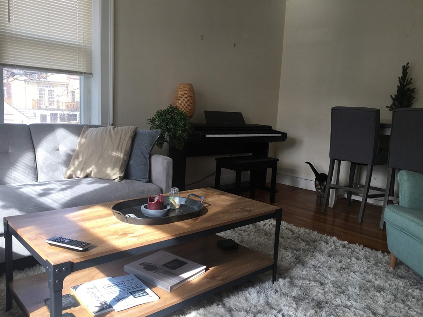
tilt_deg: -7.7
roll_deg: -2.2
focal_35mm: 29
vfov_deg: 48.2
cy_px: 158
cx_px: 212
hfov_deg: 61.7
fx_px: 354
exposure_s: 1/60
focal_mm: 4.15
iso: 25
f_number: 2.2
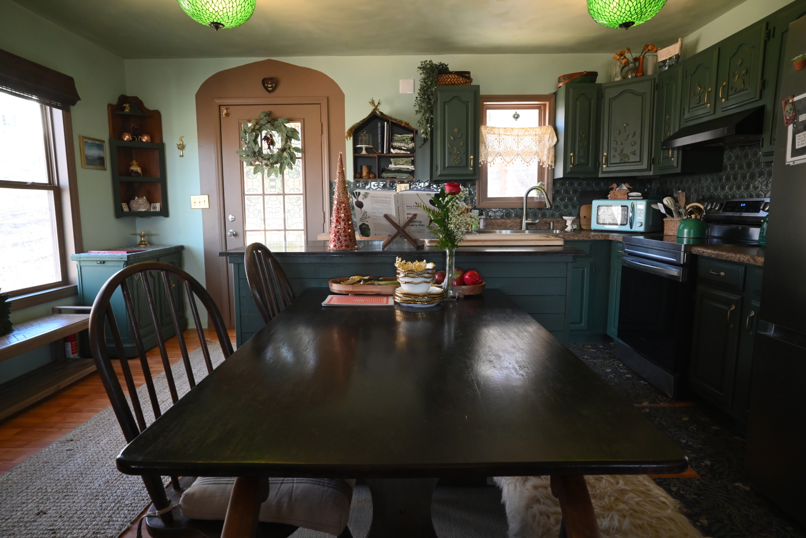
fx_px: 448
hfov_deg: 84.0
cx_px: 403
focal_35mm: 20
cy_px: 269
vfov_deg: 61.9
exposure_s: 1/20
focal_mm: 20
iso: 2800
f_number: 11
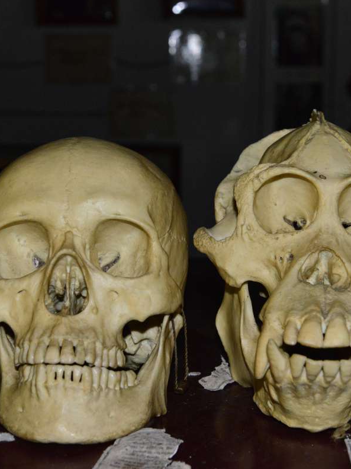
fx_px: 987
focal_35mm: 73
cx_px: 173
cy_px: 234
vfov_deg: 26.7
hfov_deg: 20.2
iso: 6400
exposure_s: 1/60
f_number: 8
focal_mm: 50
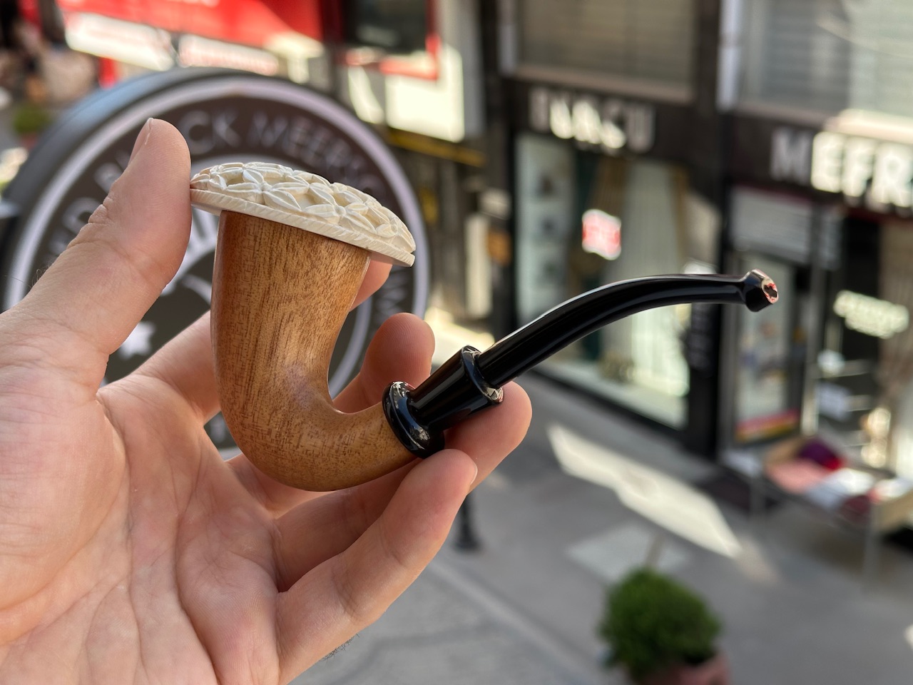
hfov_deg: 39.7
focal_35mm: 48
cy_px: 342
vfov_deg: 30.3
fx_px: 1266
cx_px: 456
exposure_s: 1/426
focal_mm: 6.86
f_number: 1.78
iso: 64
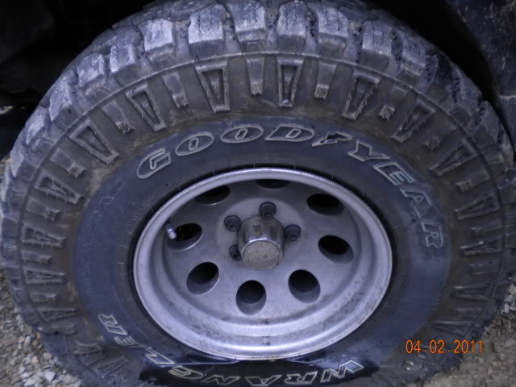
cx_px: 258
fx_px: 522
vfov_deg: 40.7
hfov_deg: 52.6
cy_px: 194
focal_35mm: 35
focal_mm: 6.3
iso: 80
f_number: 3.1
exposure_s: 1/71
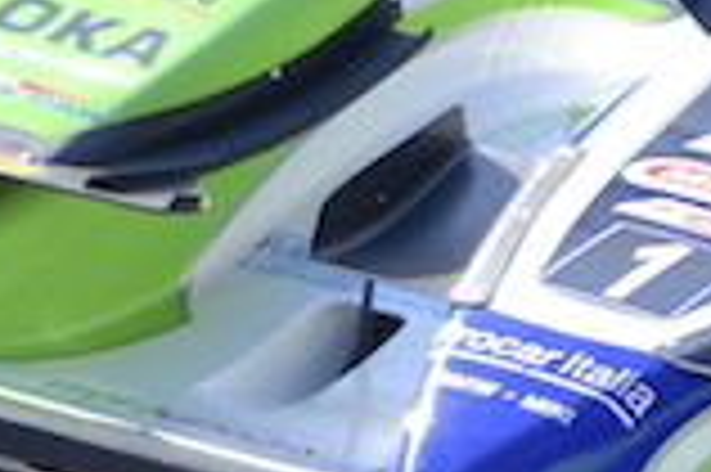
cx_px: 1352
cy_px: -180
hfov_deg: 2.1
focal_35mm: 990
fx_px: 19532
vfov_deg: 1.4
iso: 500
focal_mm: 165
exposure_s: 1/1250
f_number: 3.2
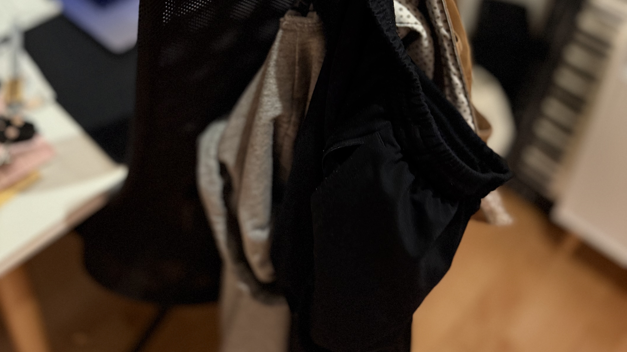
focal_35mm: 35
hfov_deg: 56.6
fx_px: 582
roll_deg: -0.3
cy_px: -8
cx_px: 313
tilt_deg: -34.0
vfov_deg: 31.0
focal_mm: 6.76
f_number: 1.78
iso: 500
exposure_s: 1/59
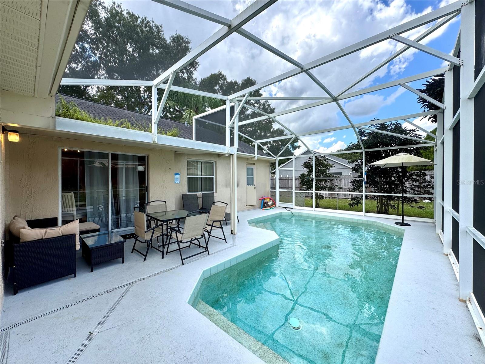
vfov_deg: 85.7
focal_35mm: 14
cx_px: 242
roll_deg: +0.4
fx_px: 196
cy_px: 182
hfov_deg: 102.1
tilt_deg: -0.3
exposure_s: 1/390
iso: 40
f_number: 2.2
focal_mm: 2.22
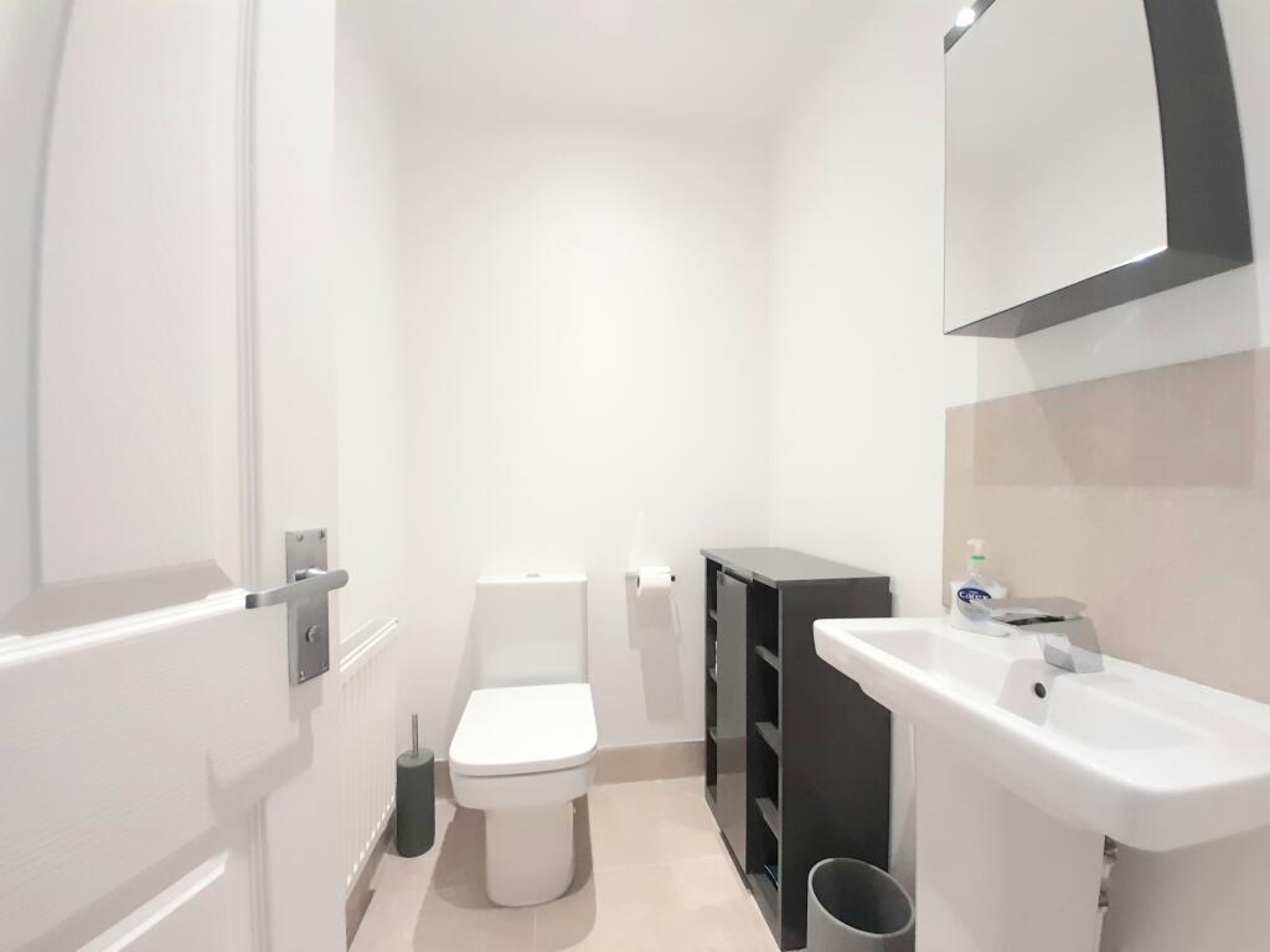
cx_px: 635
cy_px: 476
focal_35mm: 13
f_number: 2.2
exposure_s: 1/33
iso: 200
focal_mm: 1.42
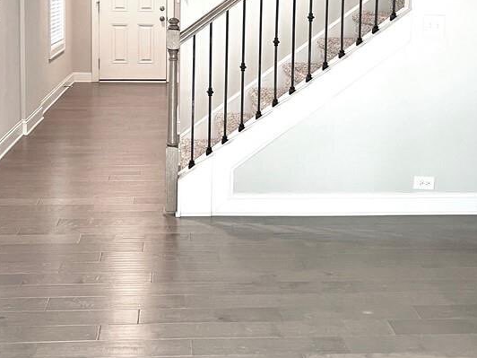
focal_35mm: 50
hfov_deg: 38.2
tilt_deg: -5.3
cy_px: 39
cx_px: 223
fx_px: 689
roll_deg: -0.8
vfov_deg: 28.1
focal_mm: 5.1
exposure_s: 1/60
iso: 125
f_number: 1.6
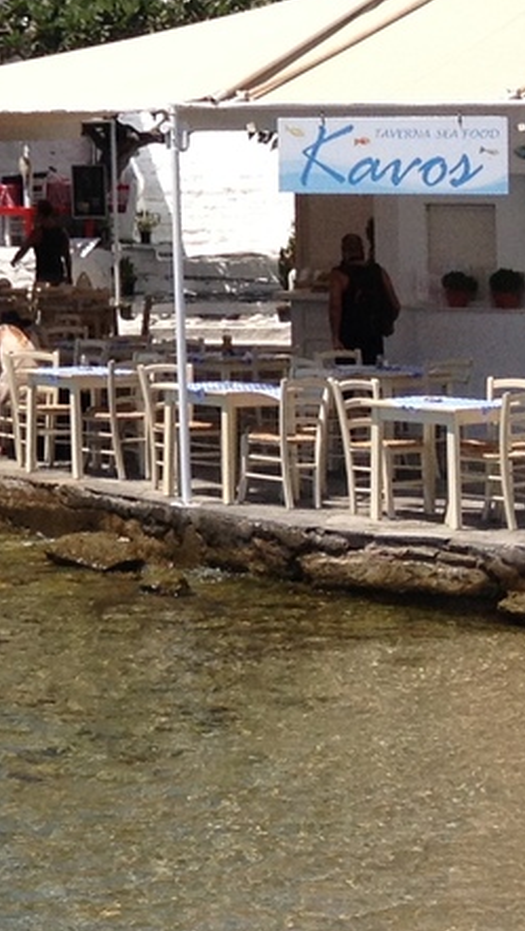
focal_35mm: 138
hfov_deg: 8.3
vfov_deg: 15.4
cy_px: 84
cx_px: -595
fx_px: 3411
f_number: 2.4
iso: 50
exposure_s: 1/2208
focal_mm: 4.28
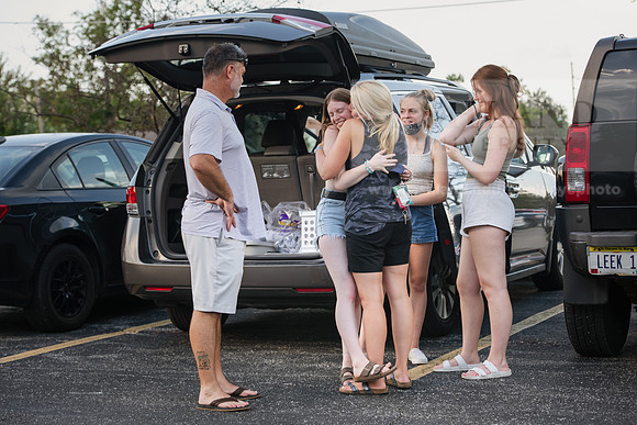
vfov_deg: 16.1
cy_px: 212
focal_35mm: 85
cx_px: 318
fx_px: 1504
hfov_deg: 23.9
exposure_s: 1/320
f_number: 5
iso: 640
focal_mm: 85
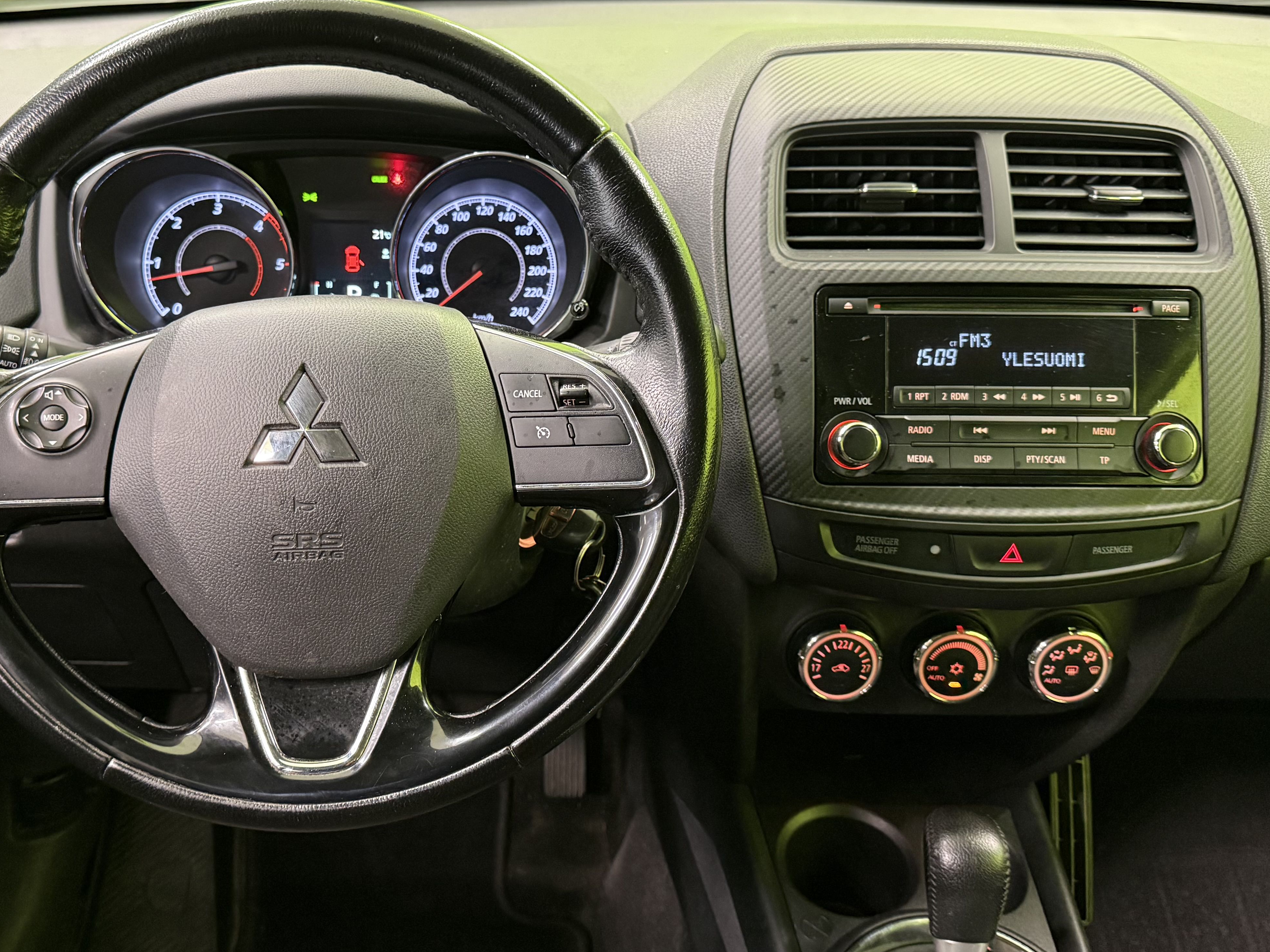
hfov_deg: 52.2
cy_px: 449
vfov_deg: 40.7
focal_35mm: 35
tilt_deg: -26.2
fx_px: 1284
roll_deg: -0.4
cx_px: 499
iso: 500
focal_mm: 6.76
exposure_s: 1/50
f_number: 1.78
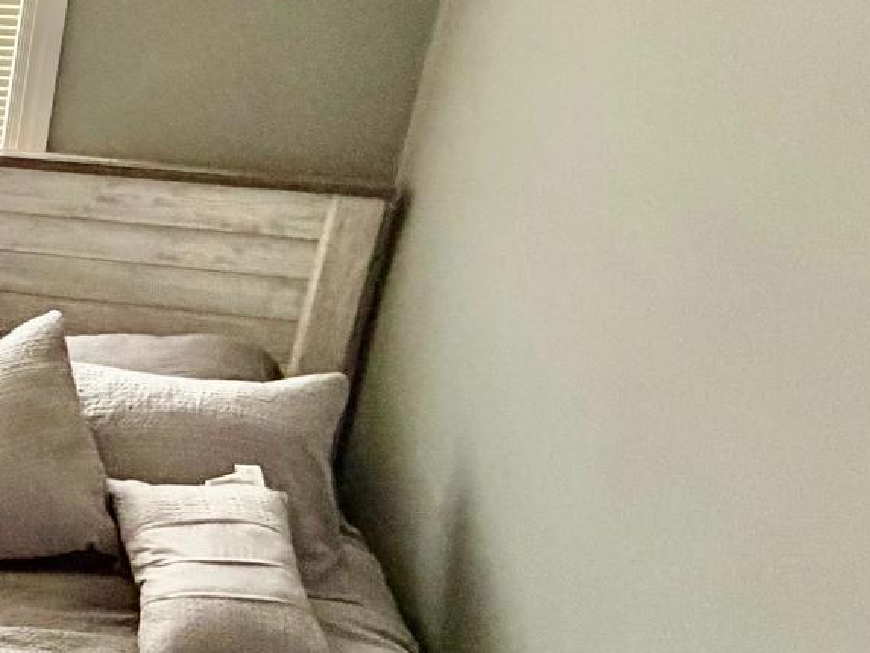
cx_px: -351
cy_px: 366
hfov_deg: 28.6
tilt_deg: -20.8
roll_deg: -2.2
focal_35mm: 50
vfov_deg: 29.1
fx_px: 1257
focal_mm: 2.22
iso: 500
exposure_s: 1/60
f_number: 2.2
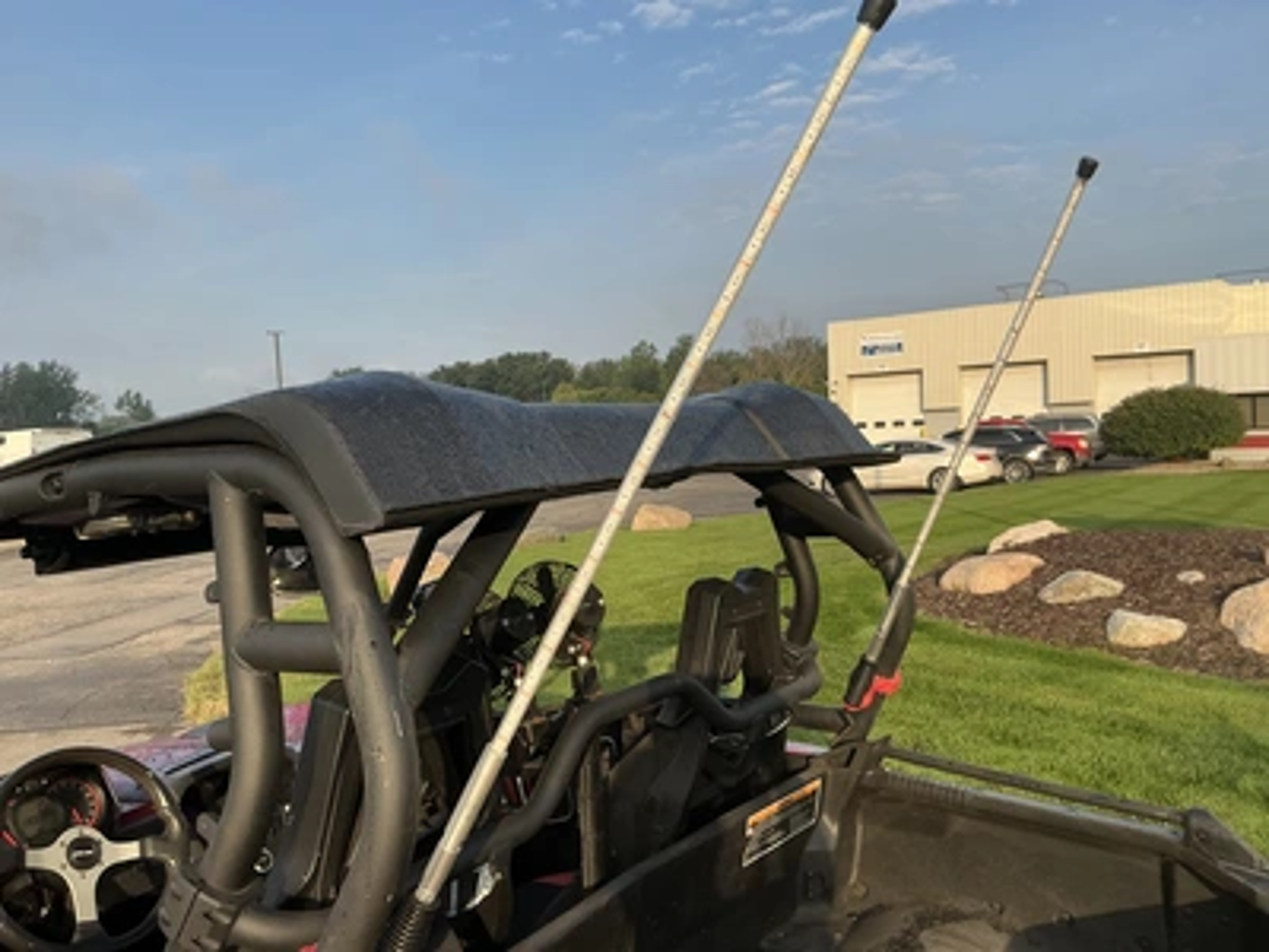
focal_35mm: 28
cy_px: 476
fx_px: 1026
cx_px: 634
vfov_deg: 49.7
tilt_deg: -0.3
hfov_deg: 63.4
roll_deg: +2.4
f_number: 1.8
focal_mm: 3
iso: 25
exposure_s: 1/997
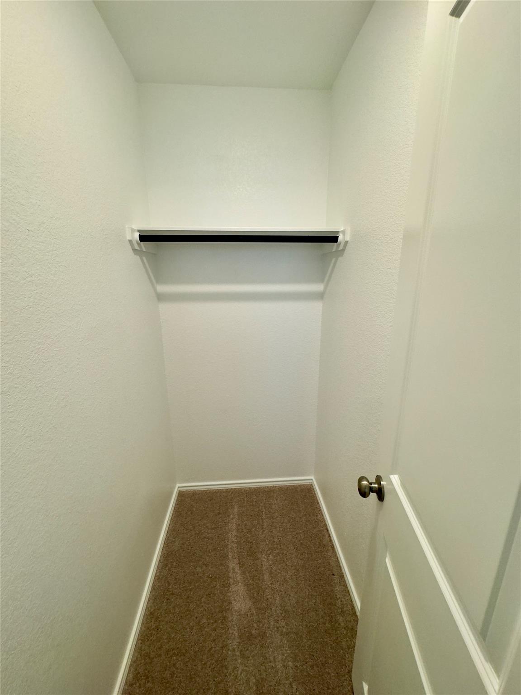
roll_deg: +2.1
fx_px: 281
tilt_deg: -13.9
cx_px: 260
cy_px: 348
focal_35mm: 14
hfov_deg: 85.7
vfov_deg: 102.1
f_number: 2.2
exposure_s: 1/120
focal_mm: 2.22
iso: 200
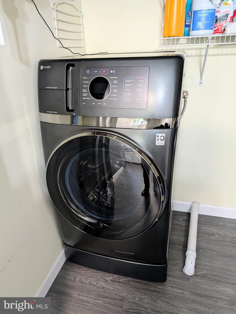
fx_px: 218
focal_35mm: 24
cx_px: 118
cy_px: 157
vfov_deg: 71.5
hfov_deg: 56.9
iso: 76
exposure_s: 1/30
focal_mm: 6.9
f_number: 1.68
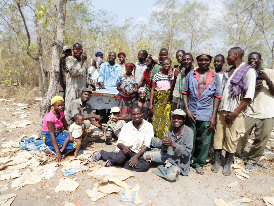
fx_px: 198
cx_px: 137
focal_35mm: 25
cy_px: 103
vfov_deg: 54.9
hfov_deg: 69.4
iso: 80
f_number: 2.5
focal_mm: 4.5
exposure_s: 1/1500
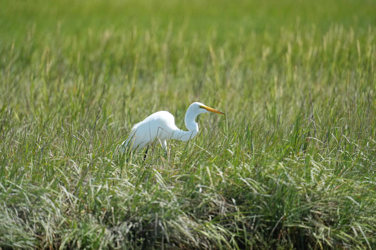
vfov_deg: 2.3
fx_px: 6266
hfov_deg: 3.4
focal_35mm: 600
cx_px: 188
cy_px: 125
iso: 800
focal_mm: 600
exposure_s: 1/2000
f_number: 5.6
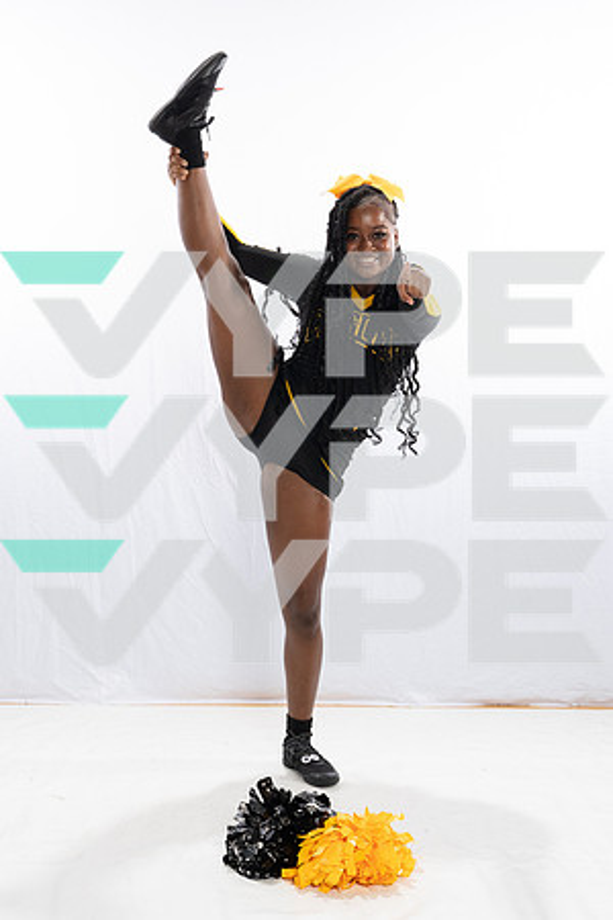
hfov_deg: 22.6
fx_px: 1532
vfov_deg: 33.4
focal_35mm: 60
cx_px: 273
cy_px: 460
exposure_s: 1/250
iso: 1250
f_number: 10
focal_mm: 40
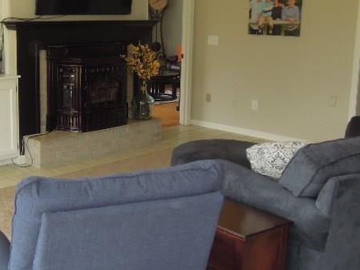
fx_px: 561
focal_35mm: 54
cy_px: 126
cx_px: 92
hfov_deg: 34.8
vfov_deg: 27.0
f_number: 2.8
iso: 160
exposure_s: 1/160
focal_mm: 4.3
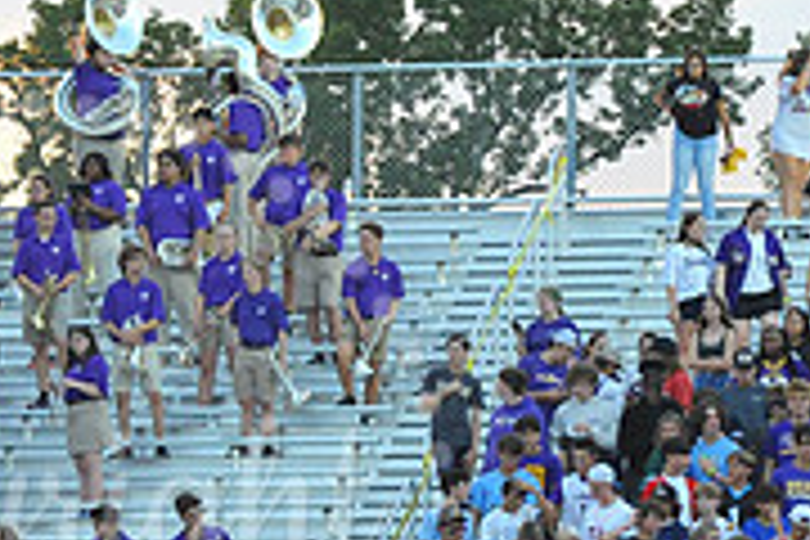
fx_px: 10484
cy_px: 518
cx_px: 27
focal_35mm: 466
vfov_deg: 2.9
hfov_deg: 4.4
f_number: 7.1
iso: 3200
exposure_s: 1/320
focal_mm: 145
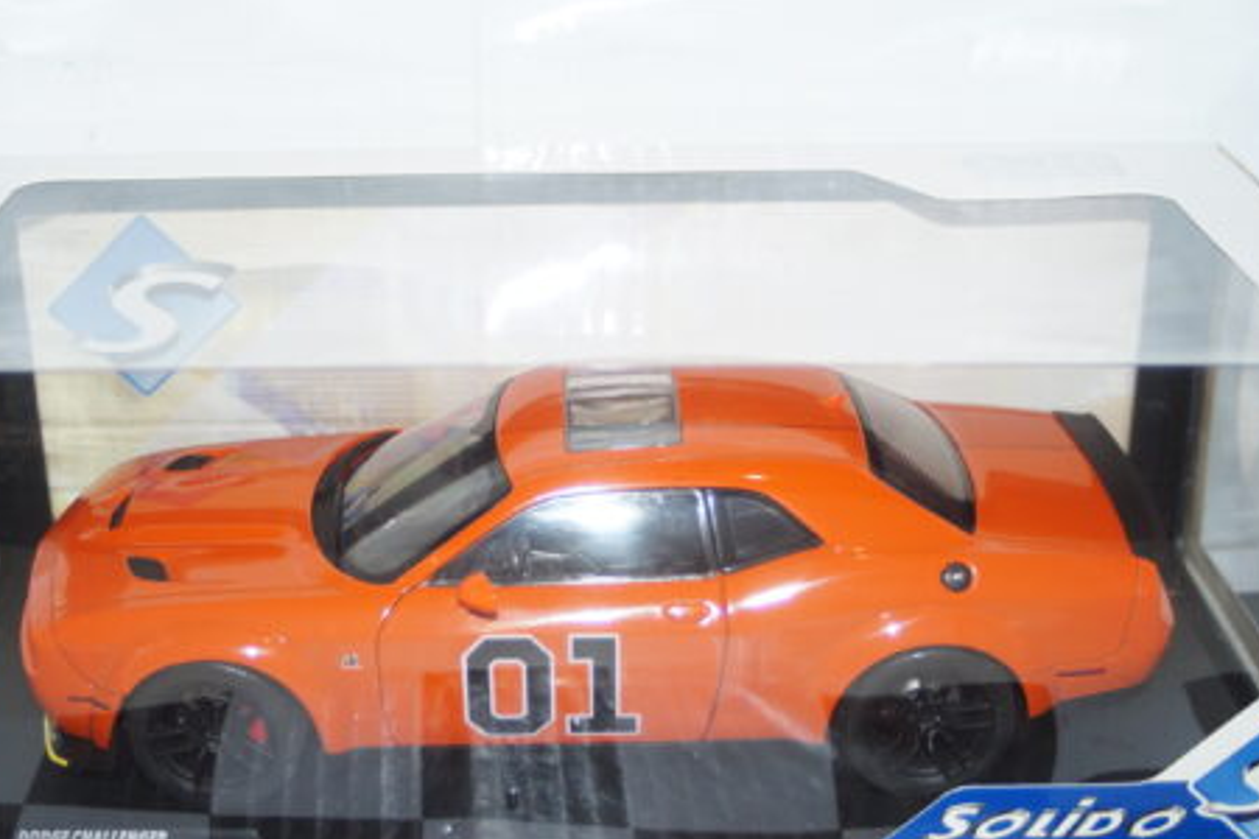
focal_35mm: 56
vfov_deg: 24.2
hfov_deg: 35.6
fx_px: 1958
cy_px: 442
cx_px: 571
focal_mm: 28
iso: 320
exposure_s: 1/125
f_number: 3.5
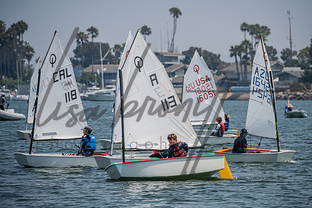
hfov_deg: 6.2
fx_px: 2903
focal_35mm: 335
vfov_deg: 4.1
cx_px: 174
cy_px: 104
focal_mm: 300
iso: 320
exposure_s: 1/1600
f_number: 8
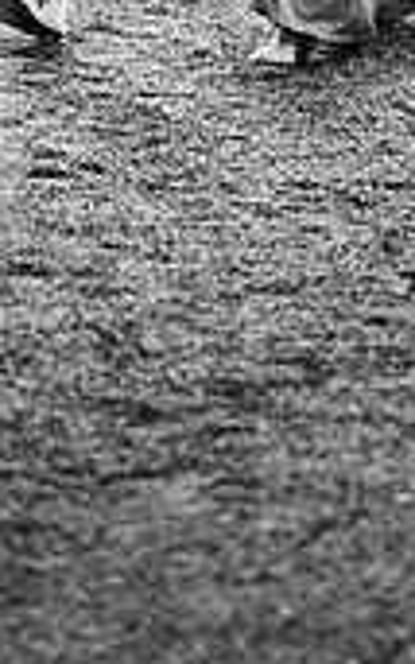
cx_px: 390
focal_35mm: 228
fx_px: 4122
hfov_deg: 5.8
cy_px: -97
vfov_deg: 9.1
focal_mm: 85
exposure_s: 1/500
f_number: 1.8
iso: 100
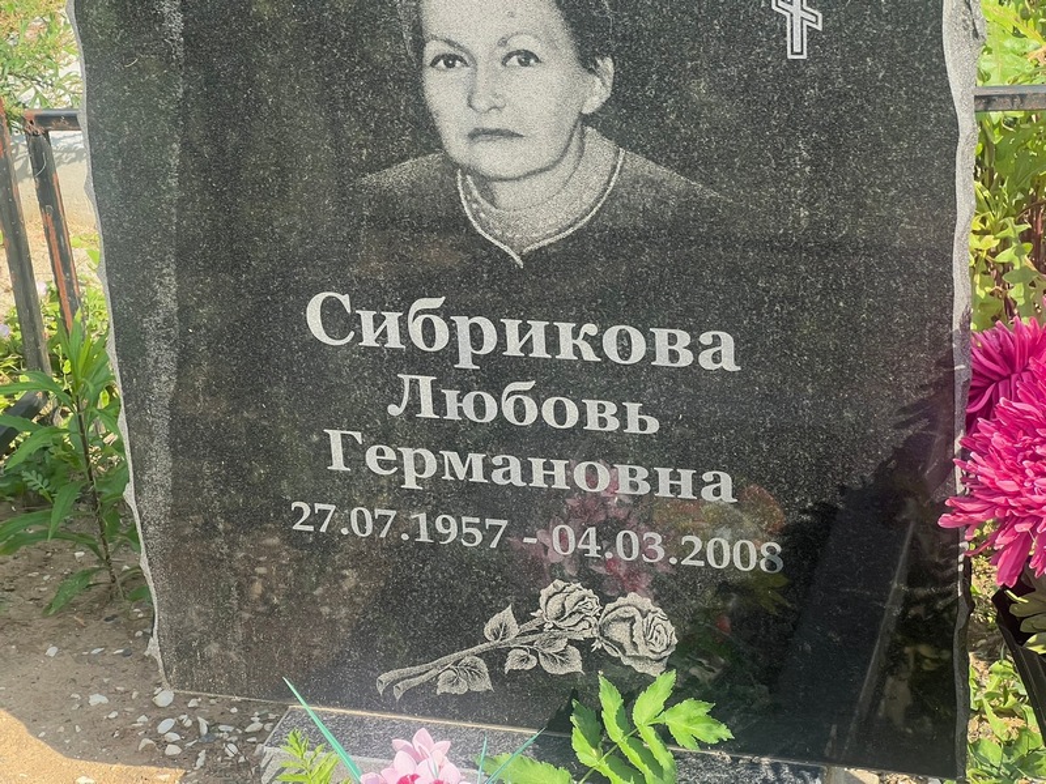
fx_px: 2327
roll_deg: +1.7
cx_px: 523
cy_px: 392
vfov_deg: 19.1
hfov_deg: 25.3
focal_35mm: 77
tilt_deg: -20.1
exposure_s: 1/214
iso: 32
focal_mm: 9
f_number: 2.8
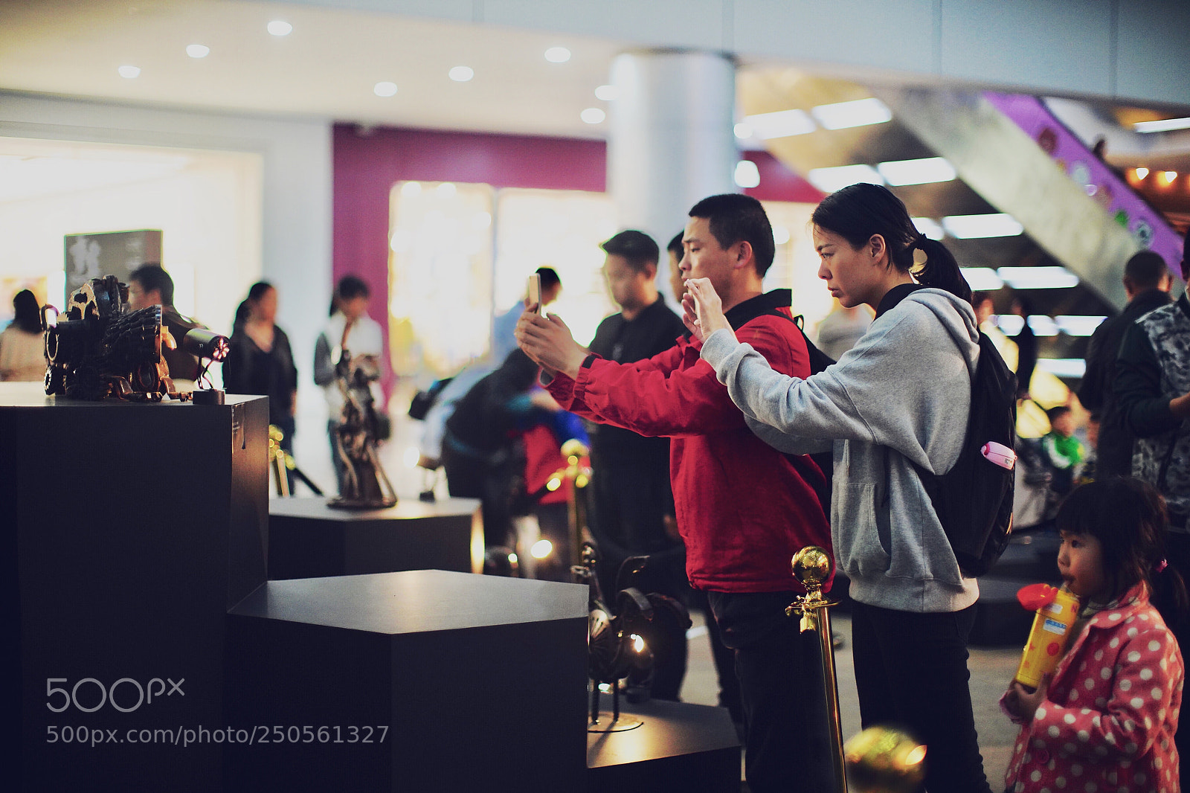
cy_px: 396
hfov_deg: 39.6
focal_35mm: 50
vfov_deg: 27.0
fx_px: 1652
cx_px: 595
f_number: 1.2
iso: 1600
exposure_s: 1/400
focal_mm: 50
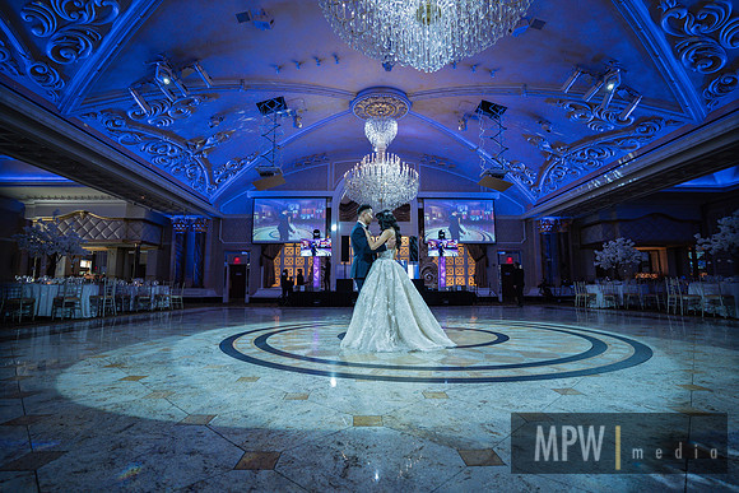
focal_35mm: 17
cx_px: 370
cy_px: 246
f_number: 2.8
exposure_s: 1/250
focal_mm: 17
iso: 1600
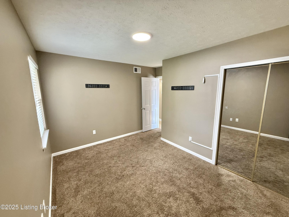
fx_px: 117
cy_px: 108
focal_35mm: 14
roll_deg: +0.5
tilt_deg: -8.8
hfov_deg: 102.1
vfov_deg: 85.7
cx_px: 144
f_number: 2.2
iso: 250
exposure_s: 1/60
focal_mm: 2.22
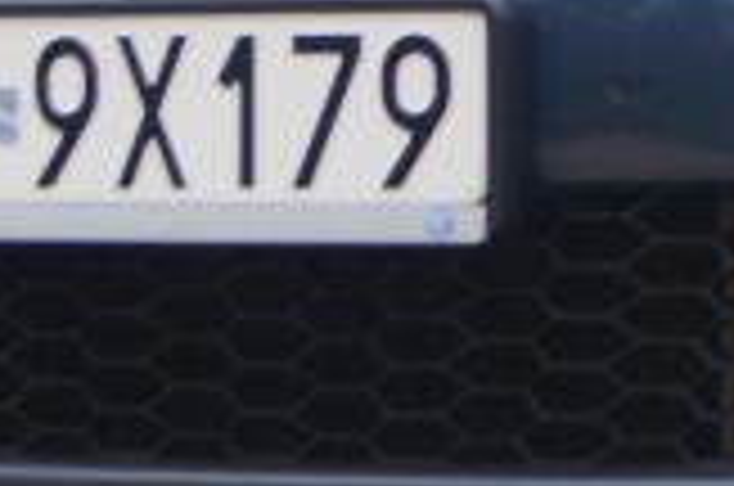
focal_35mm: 329
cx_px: 1288
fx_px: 6698
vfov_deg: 4.1
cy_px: -385
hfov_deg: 6.2
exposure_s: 1/60
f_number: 5
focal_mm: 35
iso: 100
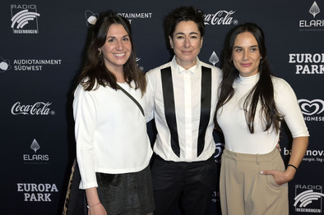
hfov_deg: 36.2
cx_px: 184
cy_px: 117
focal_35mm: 55
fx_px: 495
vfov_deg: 24.6
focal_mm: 48
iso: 800
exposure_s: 1/250
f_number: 5.6
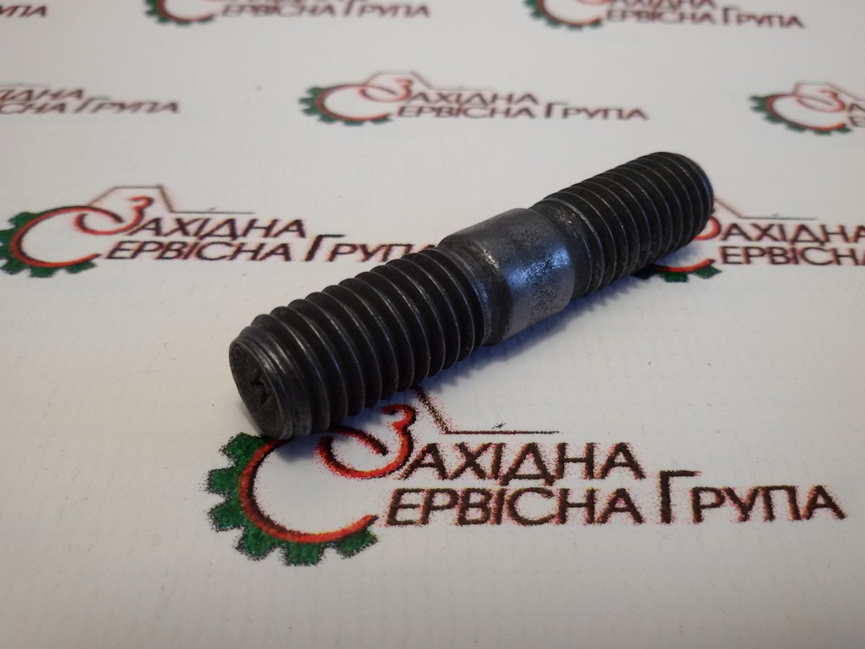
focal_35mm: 31
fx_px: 775
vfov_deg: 45.4
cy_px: 324
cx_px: 432
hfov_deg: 58.4
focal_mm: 2.93
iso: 64
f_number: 2.4
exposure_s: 1/100
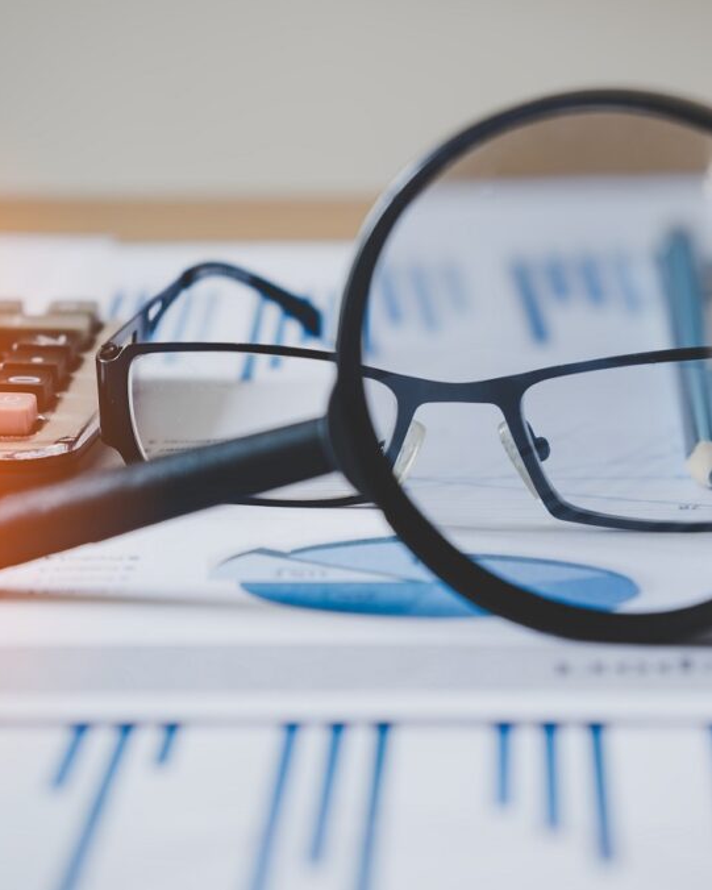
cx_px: 480
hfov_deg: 13.1
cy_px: 442
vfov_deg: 16.3
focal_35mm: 118
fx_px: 3107
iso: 200
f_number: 4
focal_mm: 55
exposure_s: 1/10
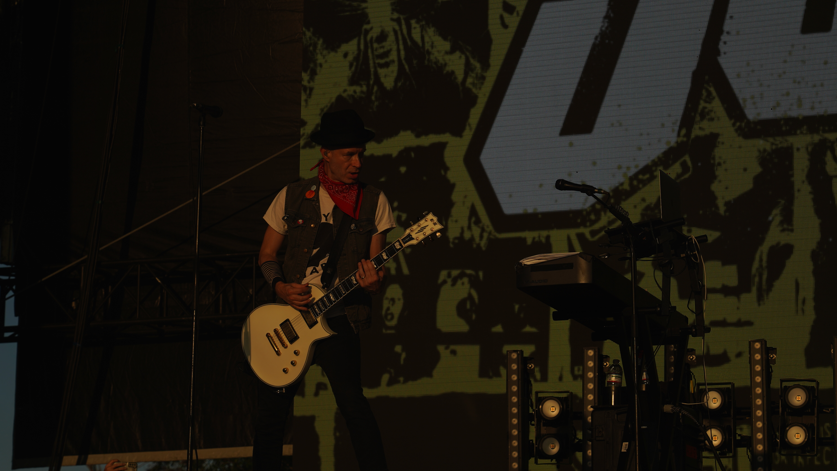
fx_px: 2464
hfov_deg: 19.3
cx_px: 422
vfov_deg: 10.9
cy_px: 226
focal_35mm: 111
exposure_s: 1/1000
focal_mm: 105
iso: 100
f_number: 8
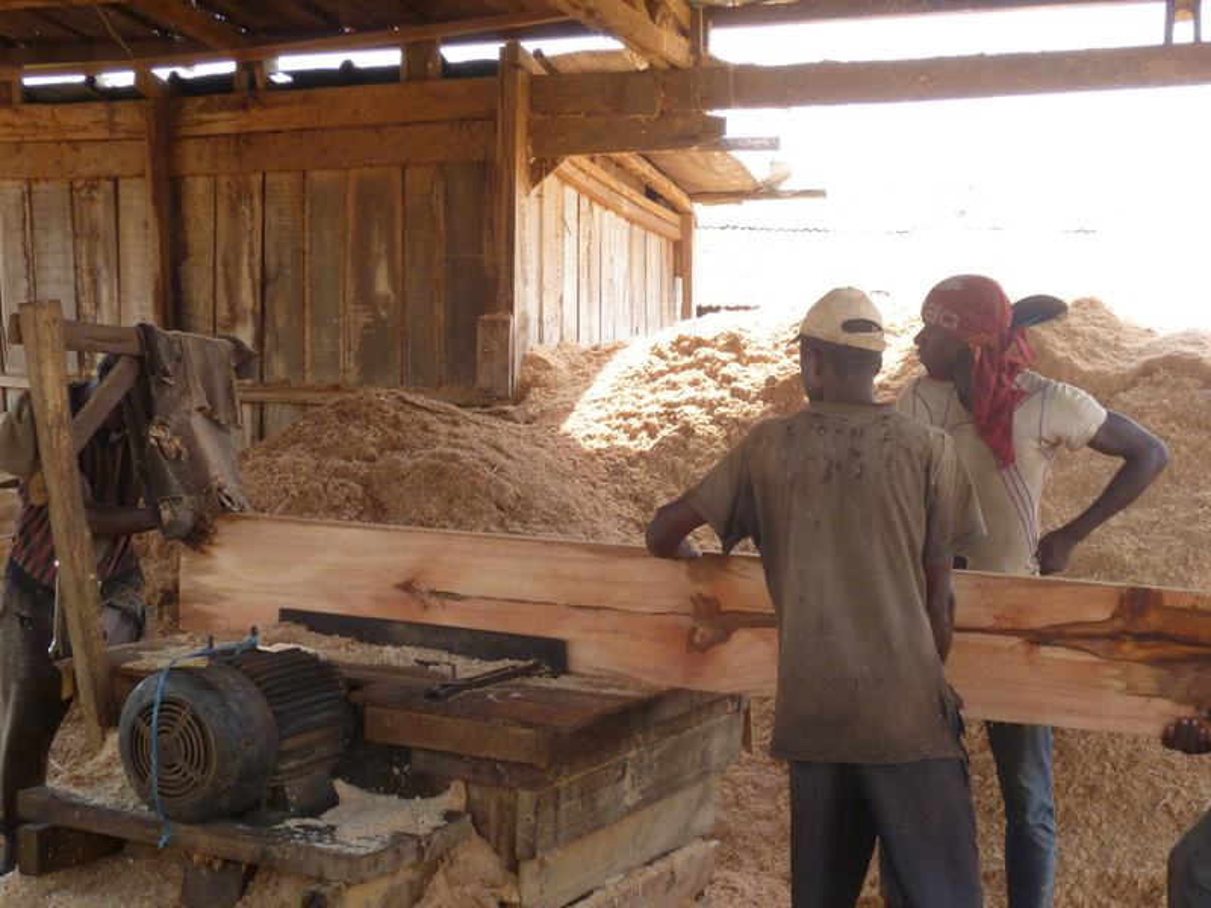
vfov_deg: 24.8
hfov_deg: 32.7
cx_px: 606
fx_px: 2064
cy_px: 454
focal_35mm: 59
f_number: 4
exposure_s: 1/160
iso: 160
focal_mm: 10.5
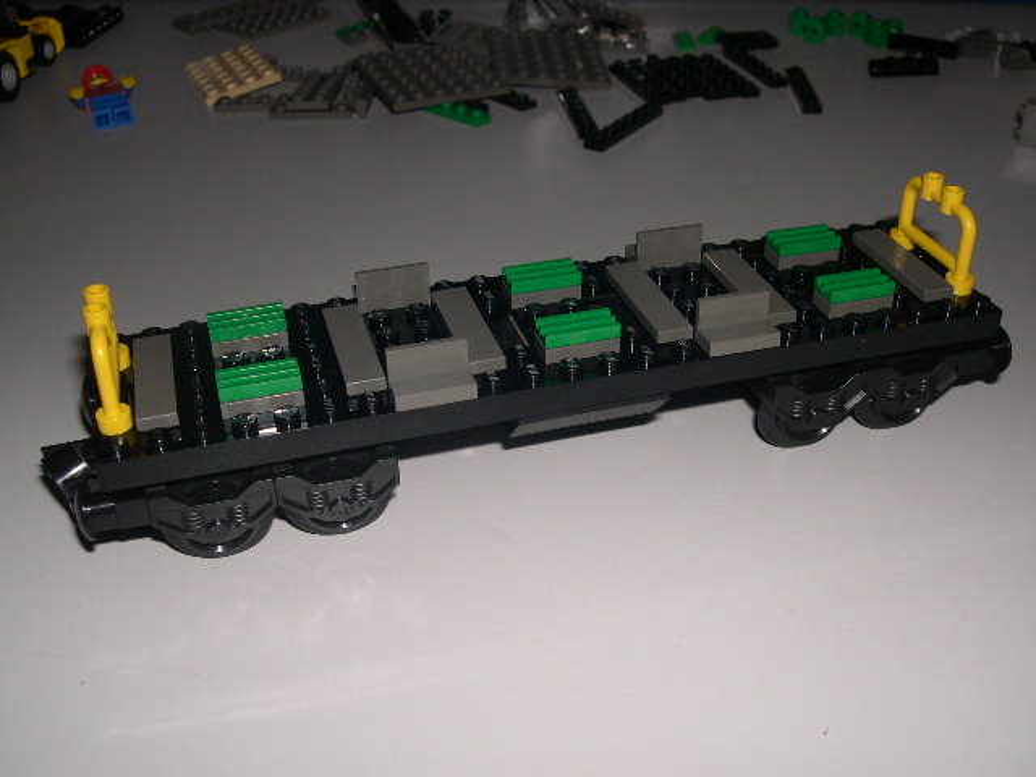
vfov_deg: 37.7
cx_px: 518
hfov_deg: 49.0
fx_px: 1137
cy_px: 388
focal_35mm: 38
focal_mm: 8
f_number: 7.6
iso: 100
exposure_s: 1/60
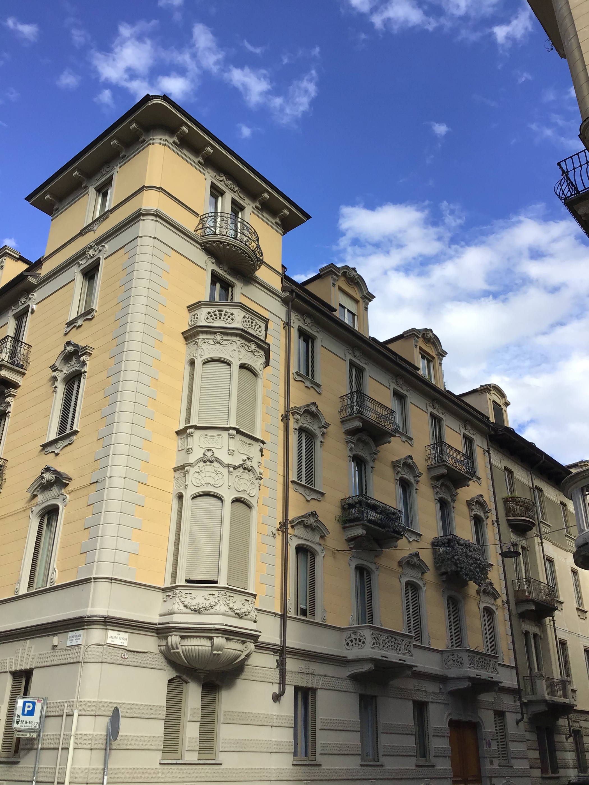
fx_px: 703
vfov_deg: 58.4
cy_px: 392
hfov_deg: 45.4
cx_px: 294
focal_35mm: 31
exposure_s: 1/652
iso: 25
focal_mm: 3.3
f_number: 2.4
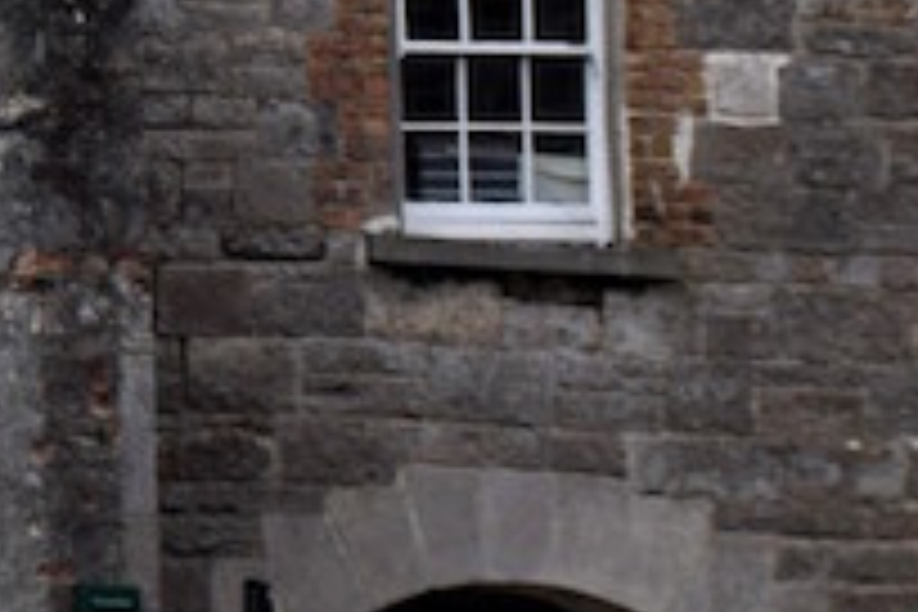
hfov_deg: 5.3
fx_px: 9562
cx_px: -1197
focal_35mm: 375
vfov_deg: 3.6
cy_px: -670
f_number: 10
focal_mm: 34
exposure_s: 1/320
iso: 200
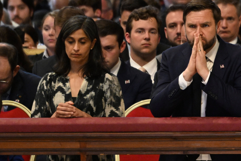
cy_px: 90
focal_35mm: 1059
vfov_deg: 1.3
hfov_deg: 1.9
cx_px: 277
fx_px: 7089
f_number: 5.6
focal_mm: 400
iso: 5000
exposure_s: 1/125
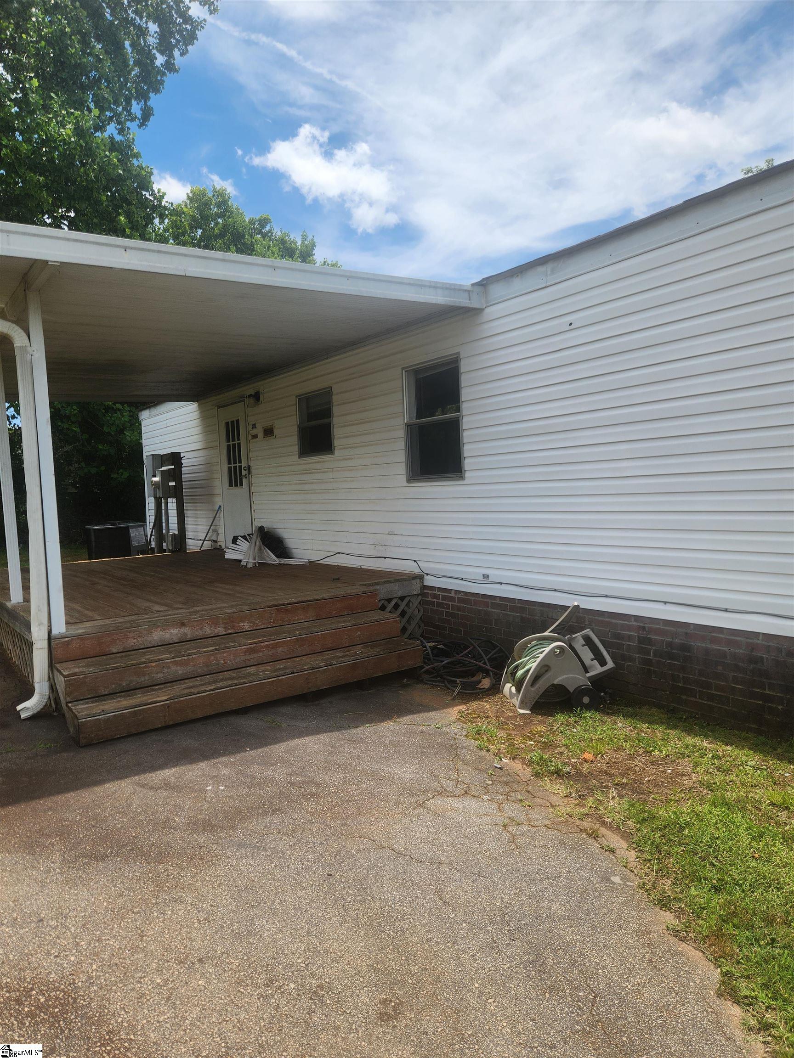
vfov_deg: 73.9
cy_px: 529
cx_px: 397
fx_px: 703
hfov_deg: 58.9
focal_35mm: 23
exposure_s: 1/1601
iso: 20
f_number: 1.8
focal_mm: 5.4
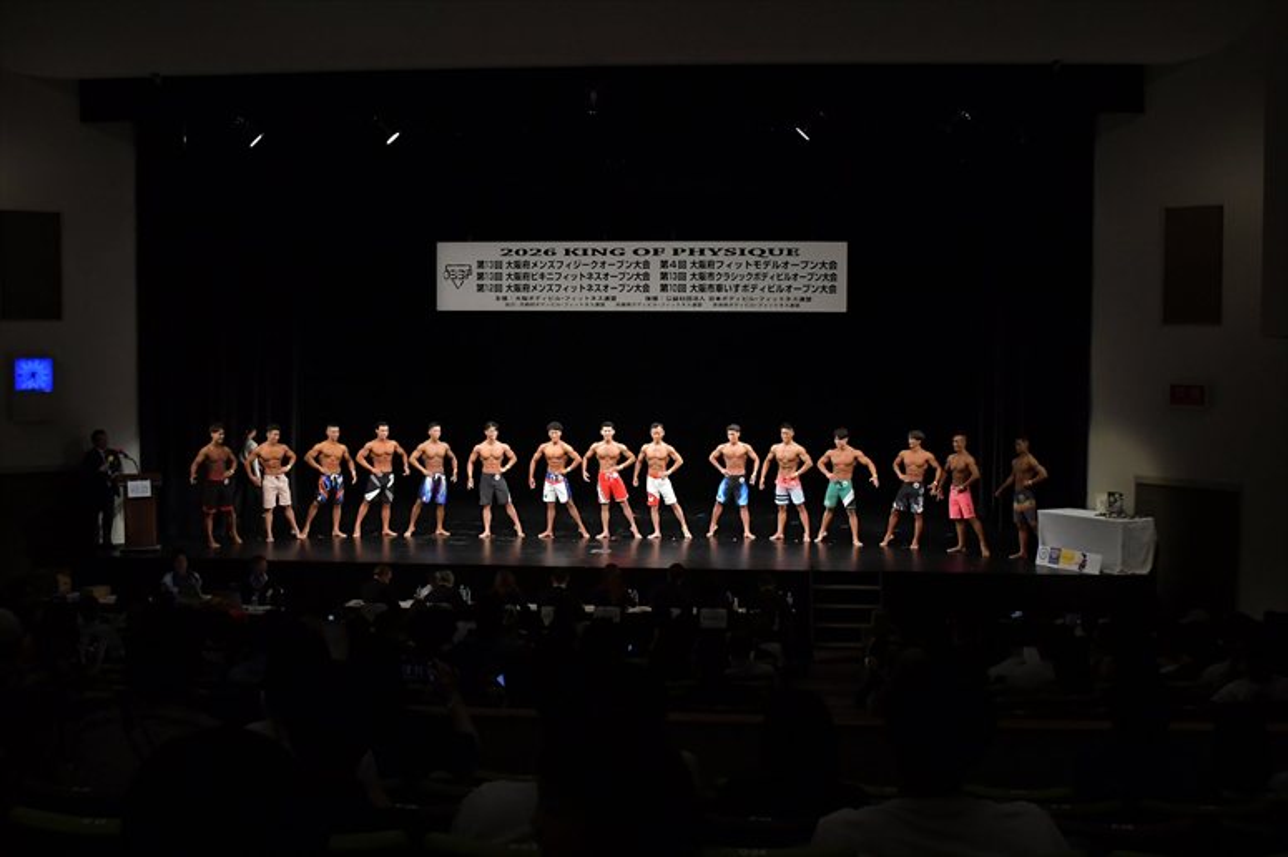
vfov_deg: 31.9
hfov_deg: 46.4
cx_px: 644
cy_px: 428
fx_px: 1502
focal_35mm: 42
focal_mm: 28
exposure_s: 1/400
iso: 3200
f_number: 5.6
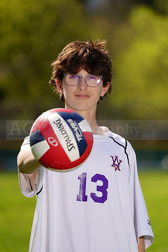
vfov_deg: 5.2
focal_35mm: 394
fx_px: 2756
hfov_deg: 3.5
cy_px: 126
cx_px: 84
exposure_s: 1/200
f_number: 7.1
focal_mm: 394
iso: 64
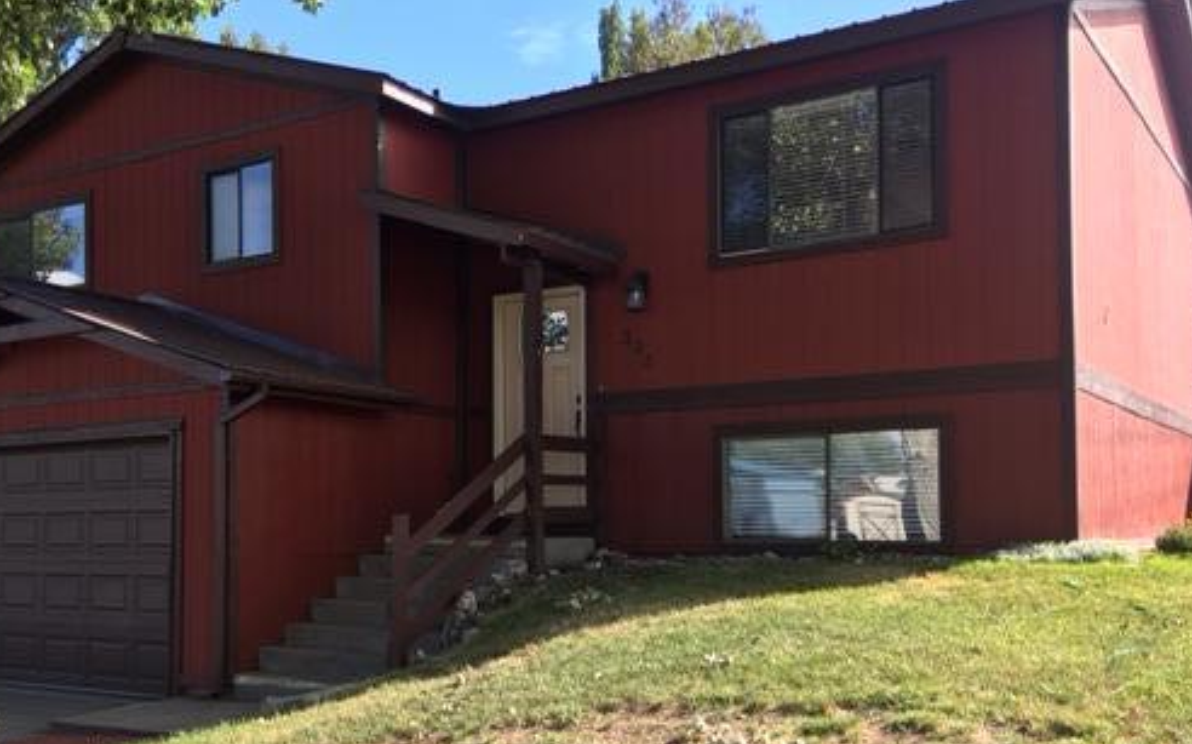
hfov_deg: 49.1
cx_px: 511
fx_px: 1299
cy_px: 499
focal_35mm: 40
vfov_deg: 31.7
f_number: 2.2
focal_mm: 4.15
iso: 25
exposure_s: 1/549
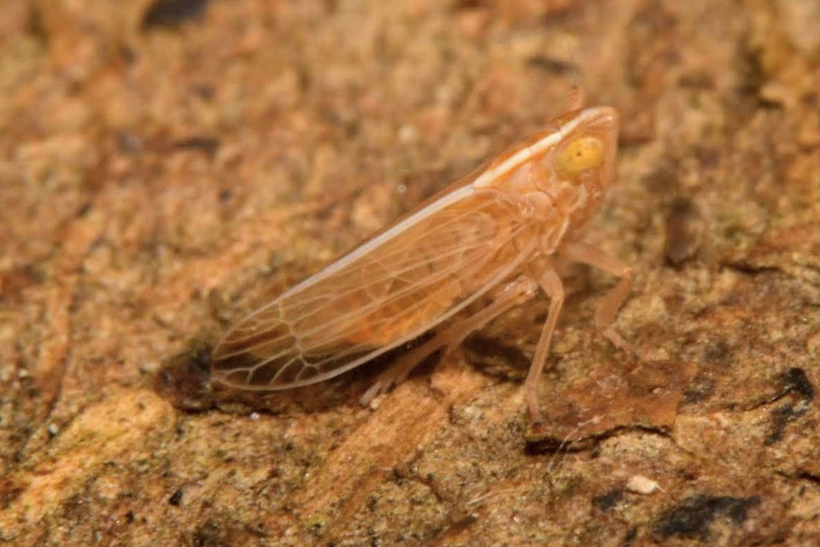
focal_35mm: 158
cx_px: 410
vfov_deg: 8.7
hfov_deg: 13.0
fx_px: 3587
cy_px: 274
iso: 250
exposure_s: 1/60
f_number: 32
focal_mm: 105
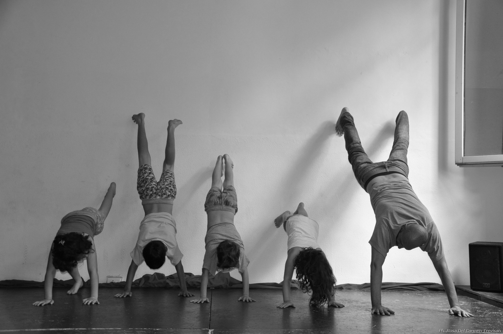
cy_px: 167
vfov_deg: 31.8
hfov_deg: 46.4
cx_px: 252
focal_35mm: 42
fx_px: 586
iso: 800
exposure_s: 1/80
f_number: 4
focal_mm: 28
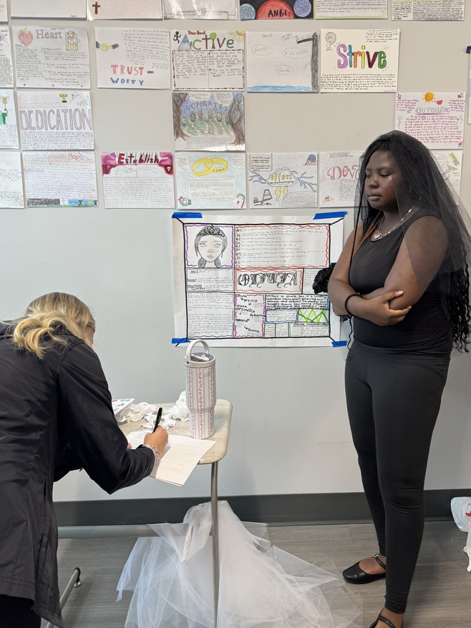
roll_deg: +1.1
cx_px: 270
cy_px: 303
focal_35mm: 28
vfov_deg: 63.4
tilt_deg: -11.5
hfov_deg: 49.6
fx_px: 508
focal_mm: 6.76
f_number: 1.78
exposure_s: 1/60
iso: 125
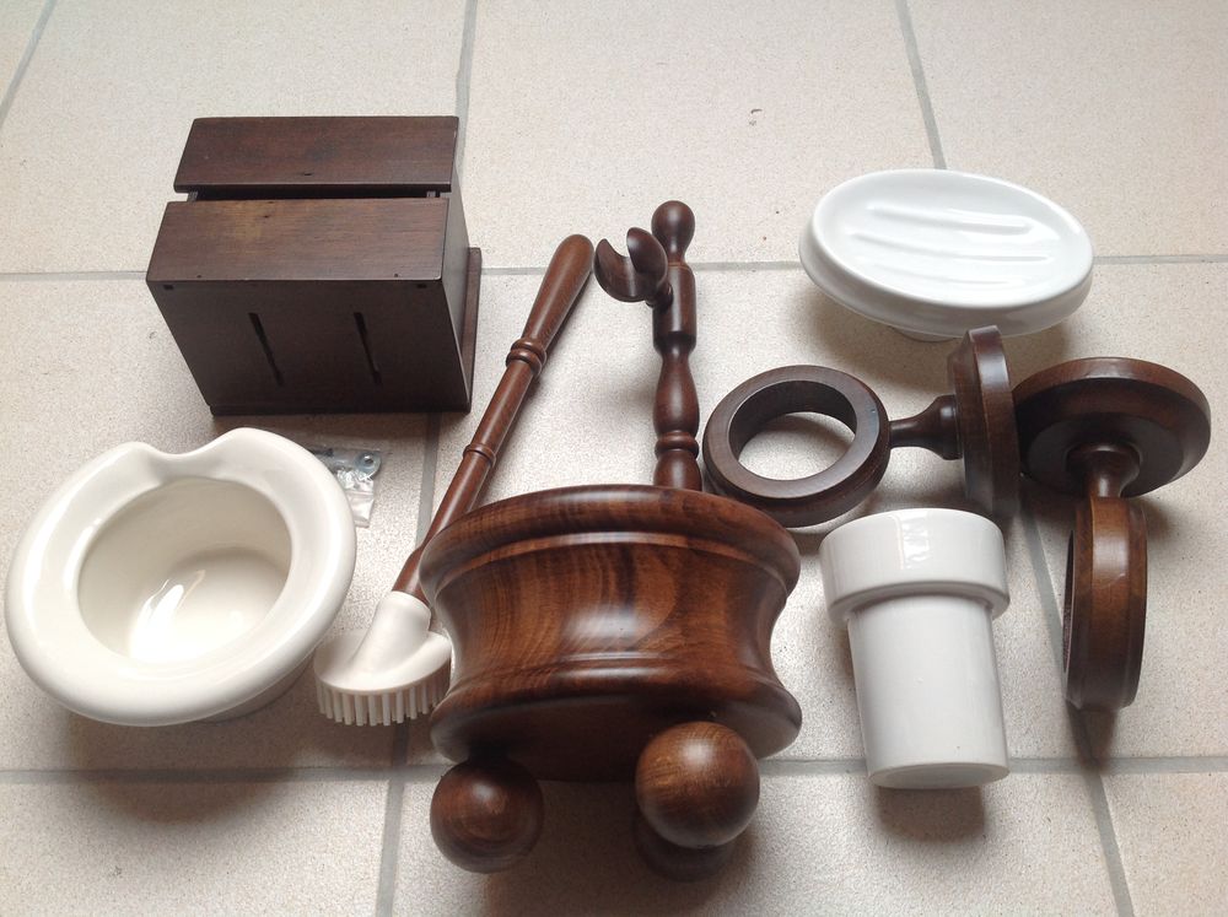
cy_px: 458
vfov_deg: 40.6
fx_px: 1240
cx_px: 614
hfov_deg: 52.7
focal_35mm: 35
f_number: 2.4
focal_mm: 4.28
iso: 50
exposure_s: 1/30
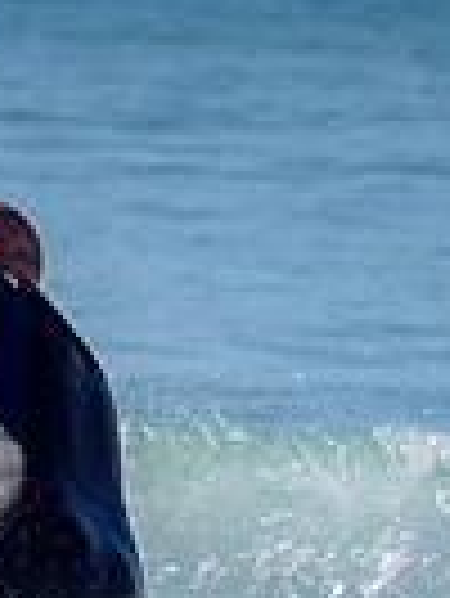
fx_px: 27567
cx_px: -196
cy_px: 628
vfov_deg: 1.2
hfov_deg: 0.9
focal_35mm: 1593
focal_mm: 310
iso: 125
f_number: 5.6
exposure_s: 1/2000
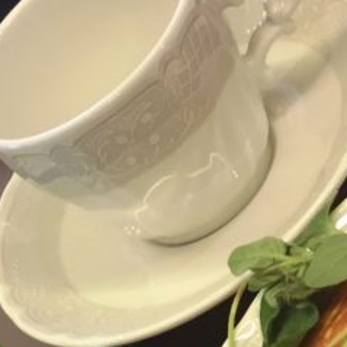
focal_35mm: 137
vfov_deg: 12.7
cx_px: 261
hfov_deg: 12.7
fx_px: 1554
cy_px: 272
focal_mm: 4.15
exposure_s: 1/33
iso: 80
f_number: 2.2
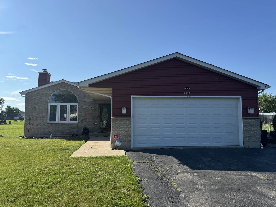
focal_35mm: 24
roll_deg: -0.4
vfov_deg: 56.8
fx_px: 191
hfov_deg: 71.6
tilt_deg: +5.6
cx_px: 138
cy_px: 104
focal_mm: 6.76
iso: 80
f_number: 1.78
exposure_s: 1/4310
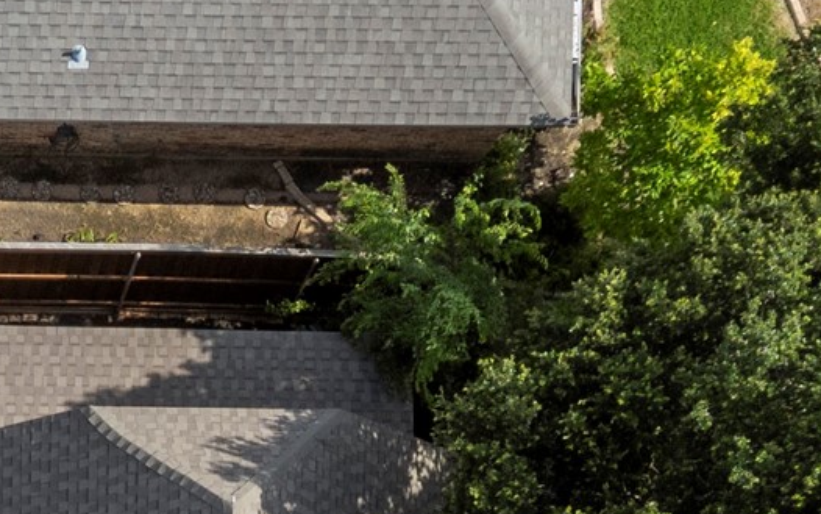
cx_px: -258
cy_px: 1087
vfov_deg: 11.6
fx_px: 2216
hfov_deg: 19.3
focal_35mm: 99
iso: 120
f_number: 1.7
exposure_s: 1/1500
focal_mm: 6.72
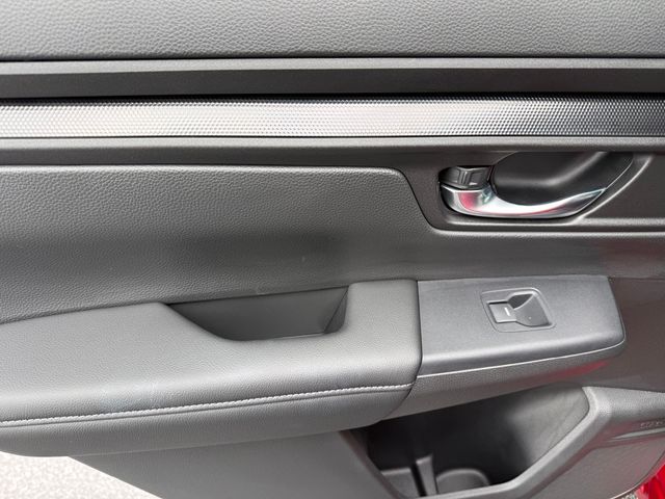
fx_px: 461
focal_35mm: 24
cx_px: 332
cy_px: 250
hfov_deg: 71.6
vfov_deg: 56.8
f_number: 1.78
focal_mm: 6.76
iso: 64
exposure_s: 1/237
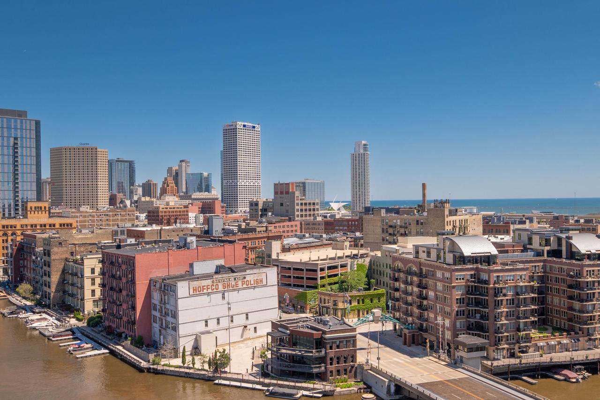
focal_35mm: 36
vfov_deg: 36.8
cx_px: 300
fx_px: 600
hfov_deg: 53.2
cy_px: 200
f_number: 8
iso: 320
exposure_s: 1/1250
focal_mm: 24
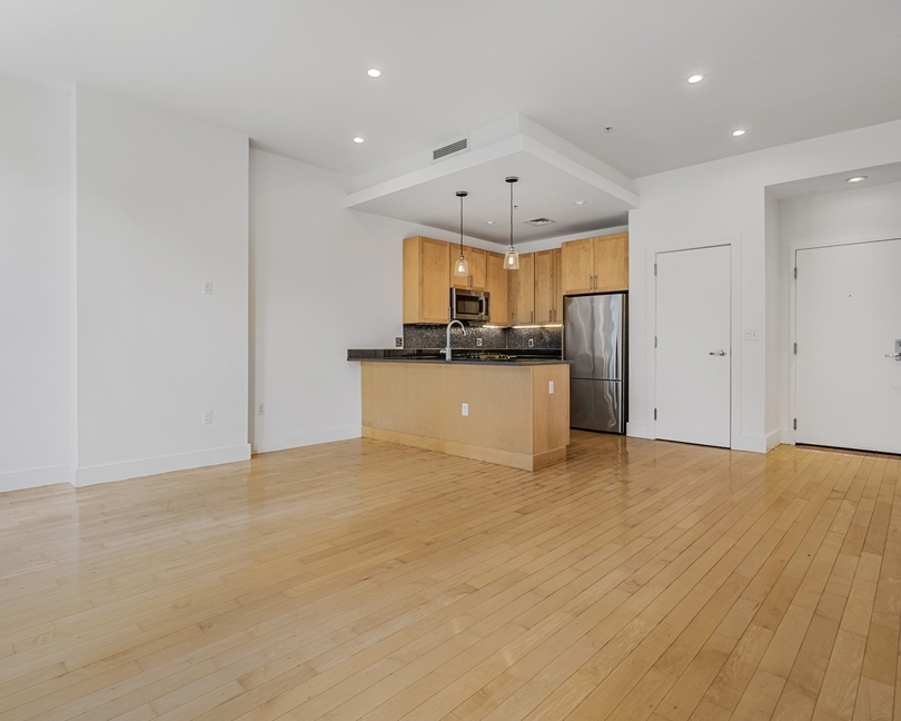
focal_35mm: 19
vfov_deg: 70.8
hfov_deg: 83.3
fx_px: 507
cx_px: 438
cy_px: 354
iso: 160
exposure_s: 1/4
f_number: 9
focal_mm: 16
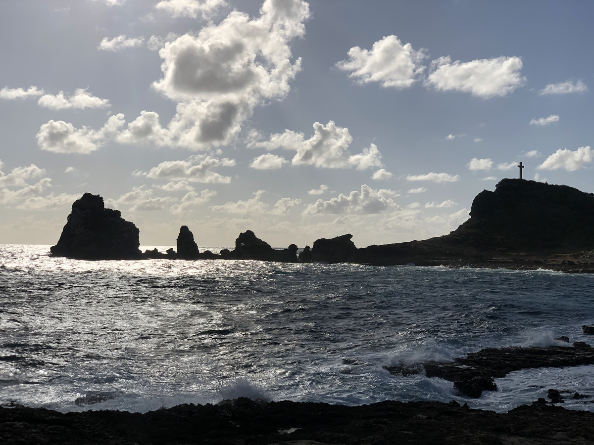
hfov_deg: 36.8
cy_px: 222
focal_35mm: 52
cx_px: 297
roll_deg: +0.2
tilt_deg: +1.8
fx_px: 892
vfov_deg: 28.0
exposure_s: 1/9615
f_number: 2.4
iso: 20
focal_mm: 6
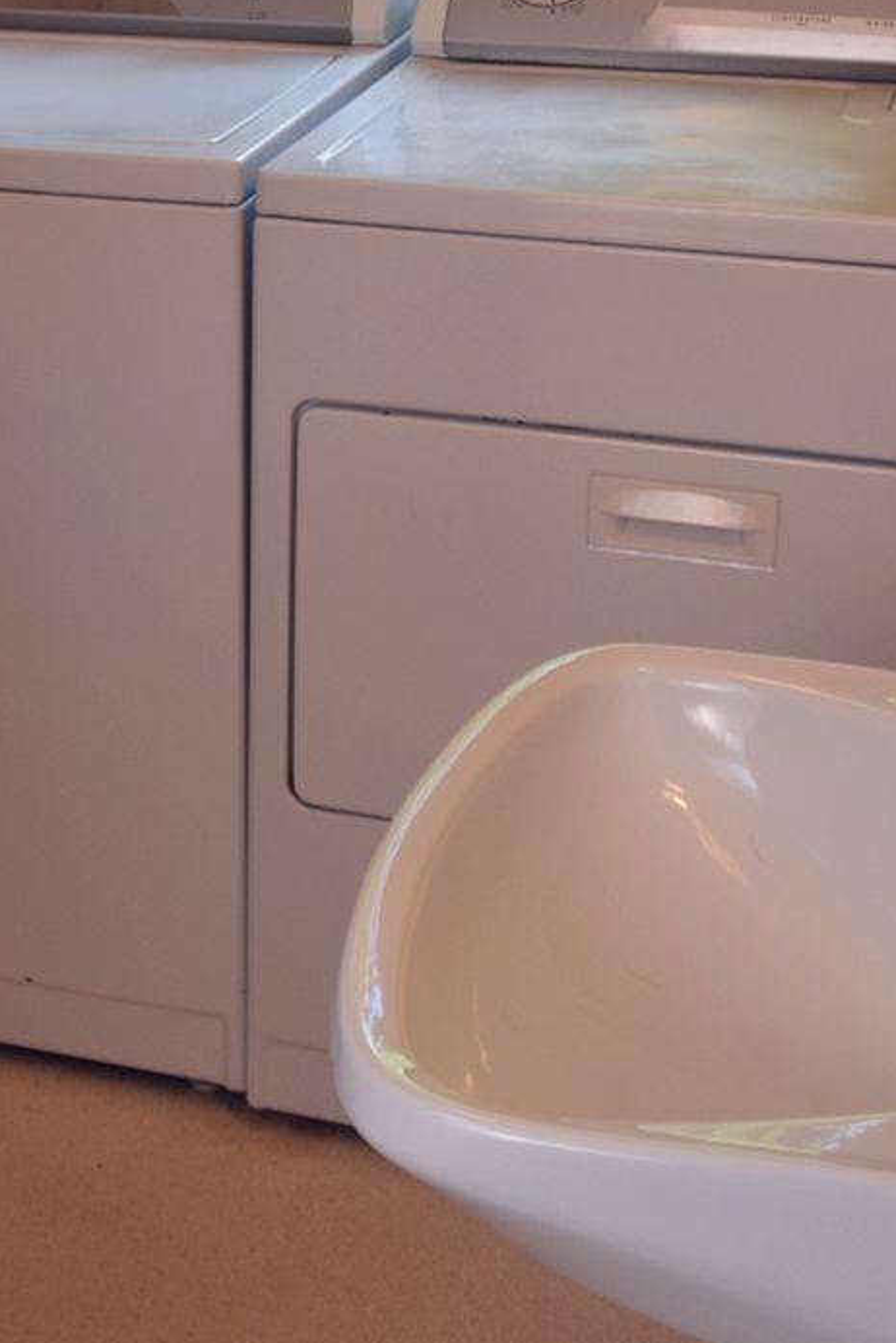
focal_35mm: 78
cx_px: -41
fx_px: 2909
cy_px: 344
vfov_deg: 25.7
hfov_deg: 17.0
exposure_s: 1/125
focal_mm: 24
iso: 800
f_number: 5.6
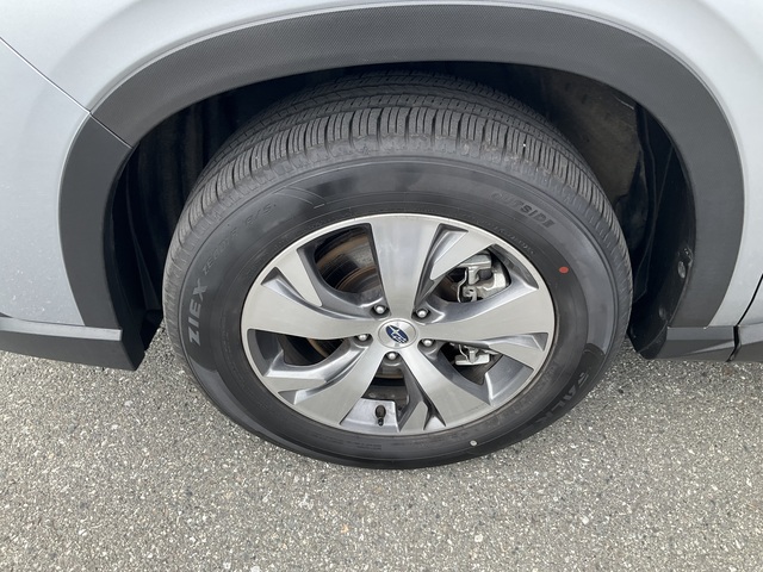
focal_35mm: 29
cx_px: 382
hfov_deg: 61.7
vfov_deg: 48.2
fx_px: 639
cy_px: 286
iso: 25
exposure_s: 1/383
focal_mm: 3
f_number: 1.8
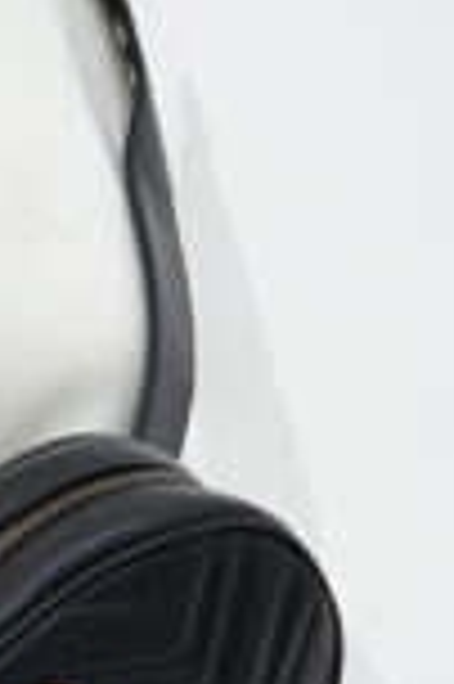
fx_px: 6389
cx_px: -420
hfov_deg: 4.0
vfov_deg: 6.1
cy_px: 855
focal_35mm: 337
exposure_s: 1/13
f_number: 6.3
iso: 800
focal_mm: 50
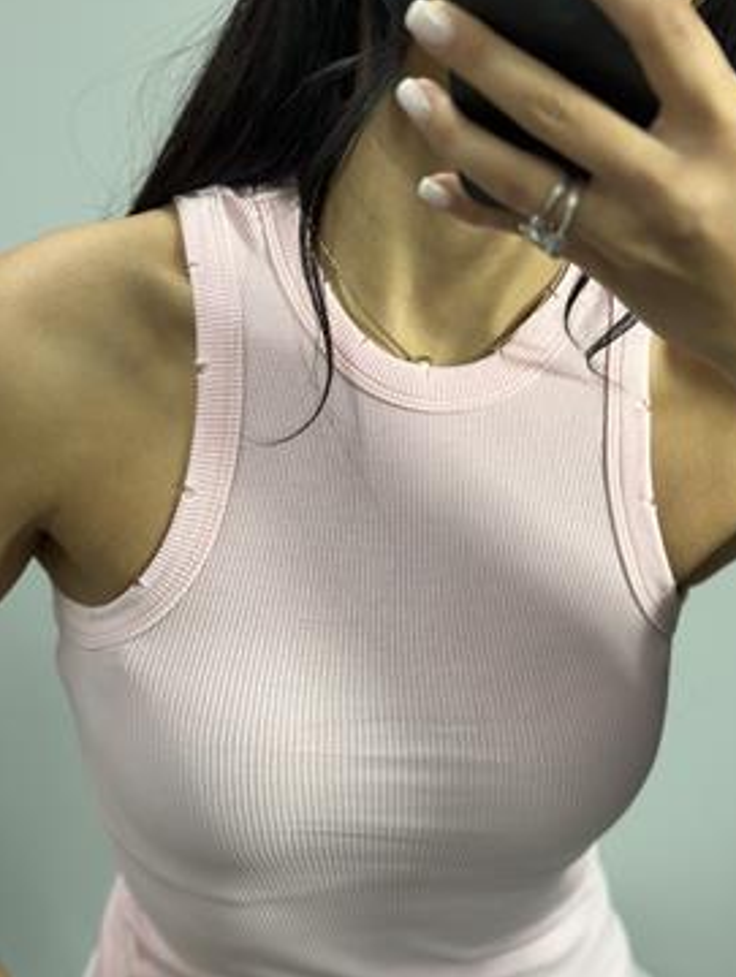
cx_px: 372
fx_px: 1556
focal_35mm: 55
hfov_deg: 26.6
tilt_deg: -39.6
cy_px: 455
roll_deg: -2.7
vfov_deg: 34.9
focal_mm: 6.86
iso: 125
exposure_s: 1/100
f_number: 1.78
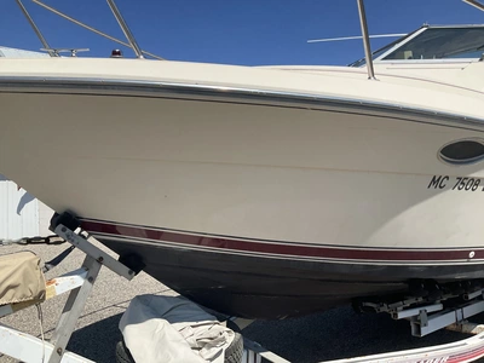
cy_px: 182
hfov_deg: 61.7
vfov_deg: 48.2
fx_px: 405
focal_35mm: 29
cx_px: 242
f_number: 1.8
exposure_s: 1/2427
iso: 25
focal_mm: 3
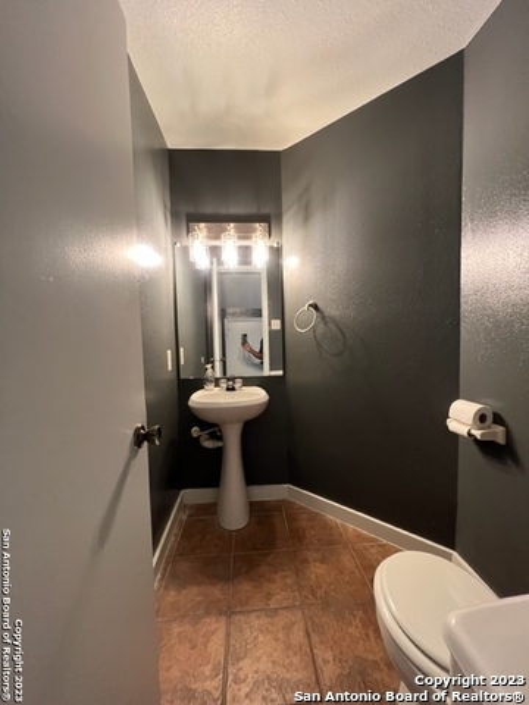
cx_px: 264
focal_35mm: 13
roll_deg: +0.9
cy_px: 352
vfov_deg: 106.2
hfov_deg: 89.9
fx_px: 265
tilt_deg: -2.6
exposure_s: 1/60
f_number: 1.8
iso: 250
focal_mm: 1.57
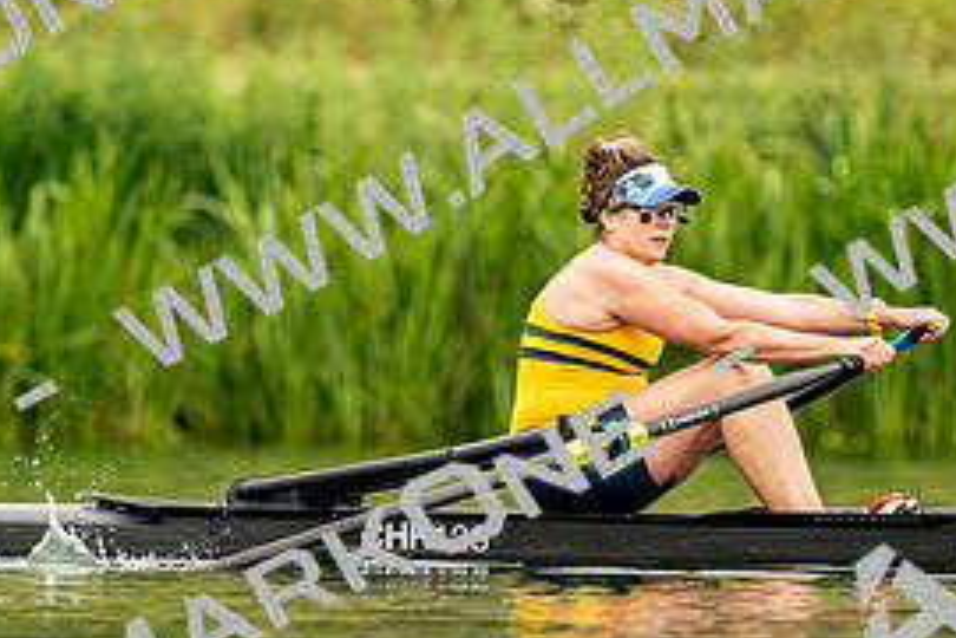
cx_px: 552
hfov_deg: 1.6
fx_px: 34254
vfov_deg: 1.1
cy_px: 377
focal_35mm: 1290
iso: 800
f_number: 6.3
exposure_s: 1/2000
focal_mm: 600
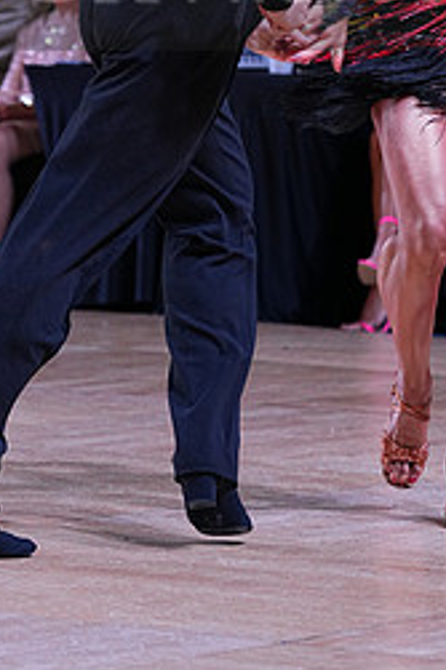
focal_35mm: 266
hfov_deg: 5.2
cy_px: -37
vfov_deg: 7.7
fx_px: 4950
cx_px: 349
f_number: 4
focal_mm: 115
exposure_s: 1/500
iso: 1600
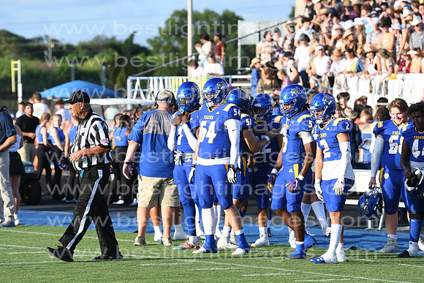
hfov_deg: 9.1
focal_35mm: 225
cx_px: 212
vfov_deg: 6.1
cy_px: 142
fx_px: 2650
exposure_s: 1/500
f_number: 5.6
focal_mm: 150
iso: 125
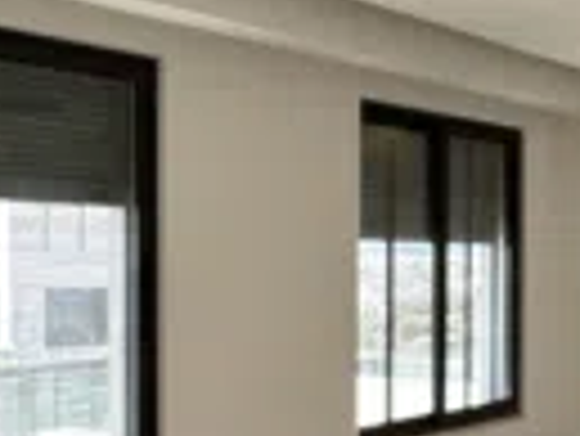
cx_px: 441
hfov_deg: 25.3
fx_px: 1275
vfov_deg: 19.3
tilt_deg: -2.0
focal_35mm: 76
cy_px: 299
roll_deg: -0.8
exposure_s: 1/114
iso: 40
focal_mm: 2.22
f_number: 2.2
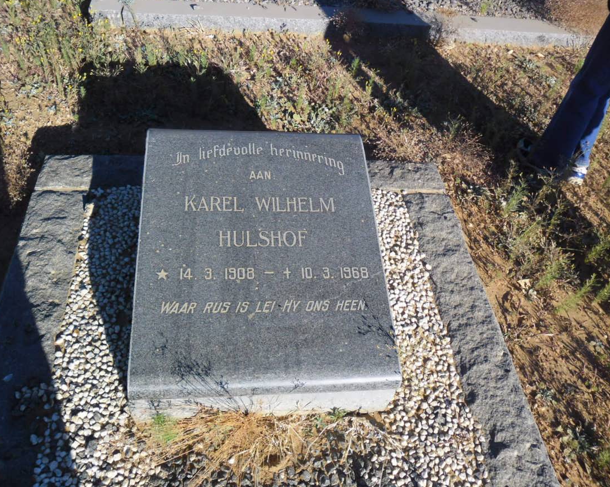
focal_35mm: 29
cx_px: 294
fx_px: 523
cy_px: 238
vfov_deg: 49.9
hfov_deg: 60.4
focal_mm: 4.9
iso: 80
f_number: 3.5
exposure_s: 1/635
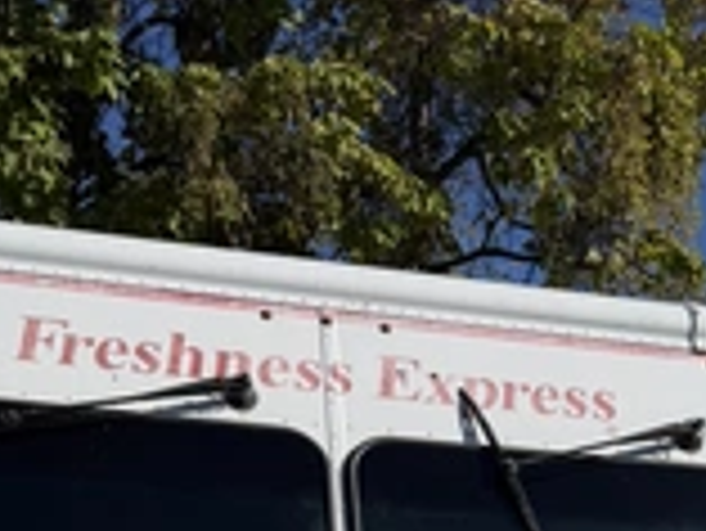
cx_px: 351
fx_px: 1245
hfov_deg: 31.7
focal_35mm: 61
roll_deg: -2.2
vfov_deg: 19.4
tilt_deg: +0.3
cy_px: 896
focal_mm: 6.76
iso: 80
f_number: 1.78
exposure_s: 1/10309
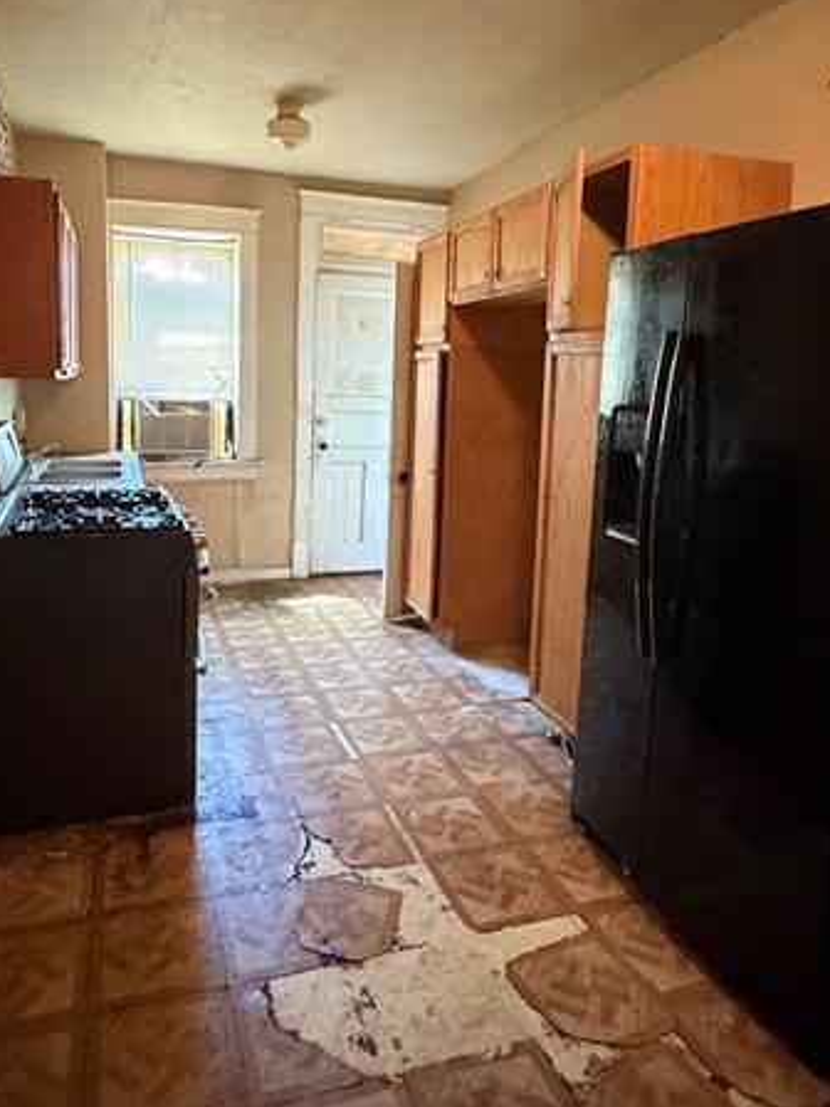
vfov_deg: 71.1
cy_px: 460
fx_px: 767
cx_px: 343
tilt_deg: -5.5
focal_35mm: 24
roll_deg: -1.5
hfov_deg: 56.5
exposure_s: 1/40
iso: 1000
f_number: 2.2
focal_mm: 2.22
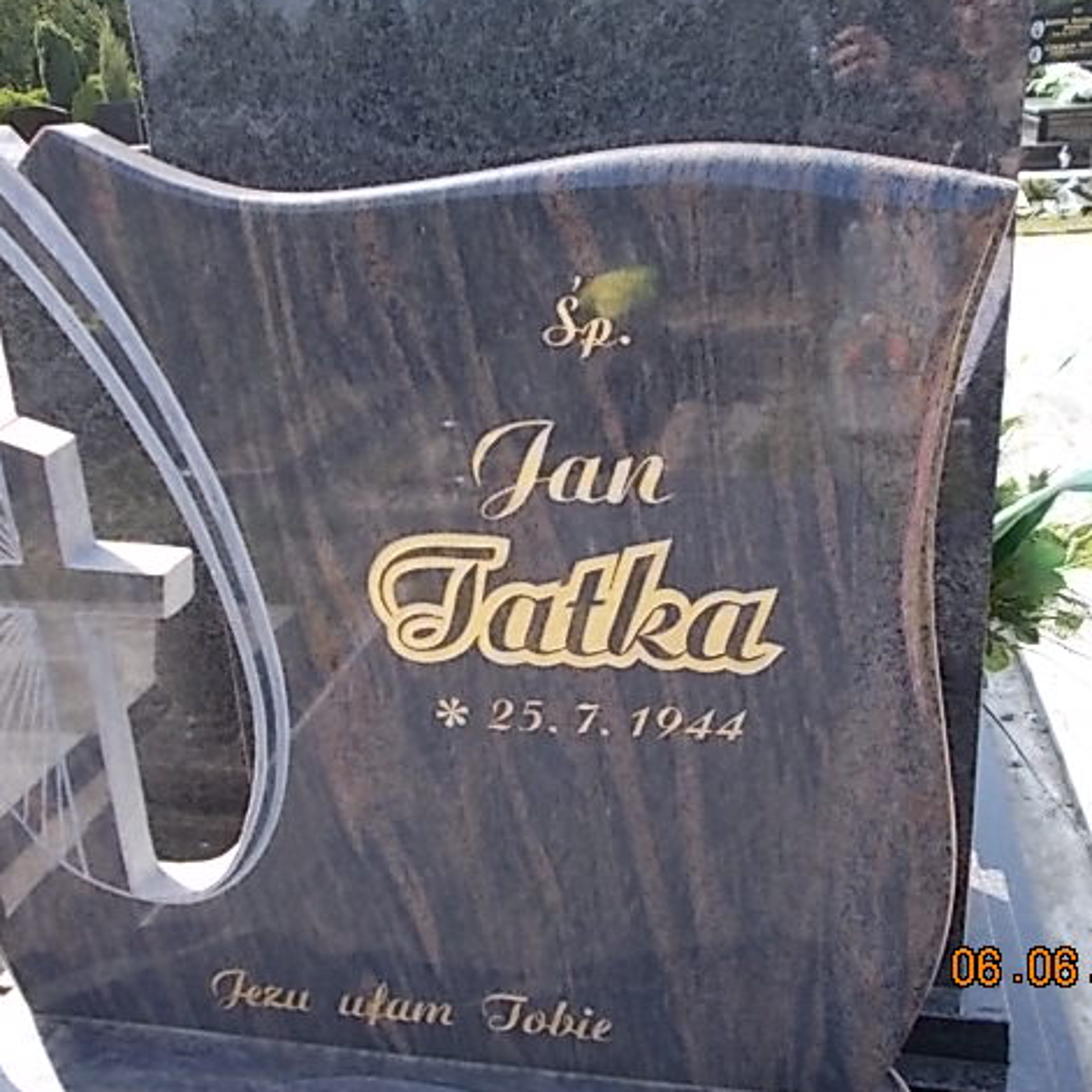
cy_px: 543
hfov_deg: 46.0
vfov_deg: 46.0
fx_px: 1285
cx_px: 538
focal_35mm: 36
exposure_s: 1/200
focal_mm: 5.3
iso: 80
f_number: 3.4
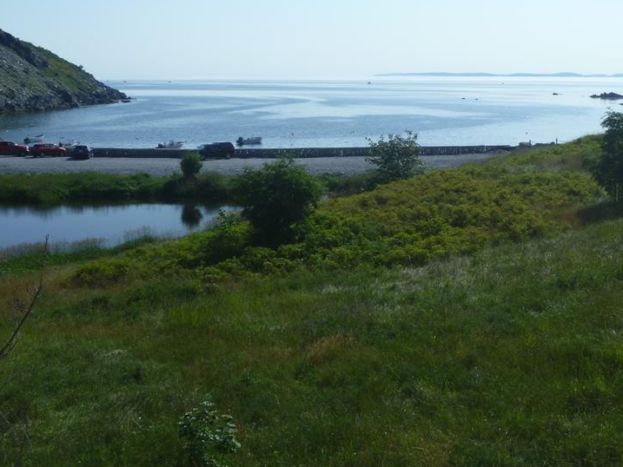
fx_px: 900
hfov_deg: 38.1
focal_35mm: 50
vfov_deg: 28.9
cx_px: 344
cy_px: 148
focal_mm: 6.3
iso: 80
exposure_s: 1/400
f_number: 5.6
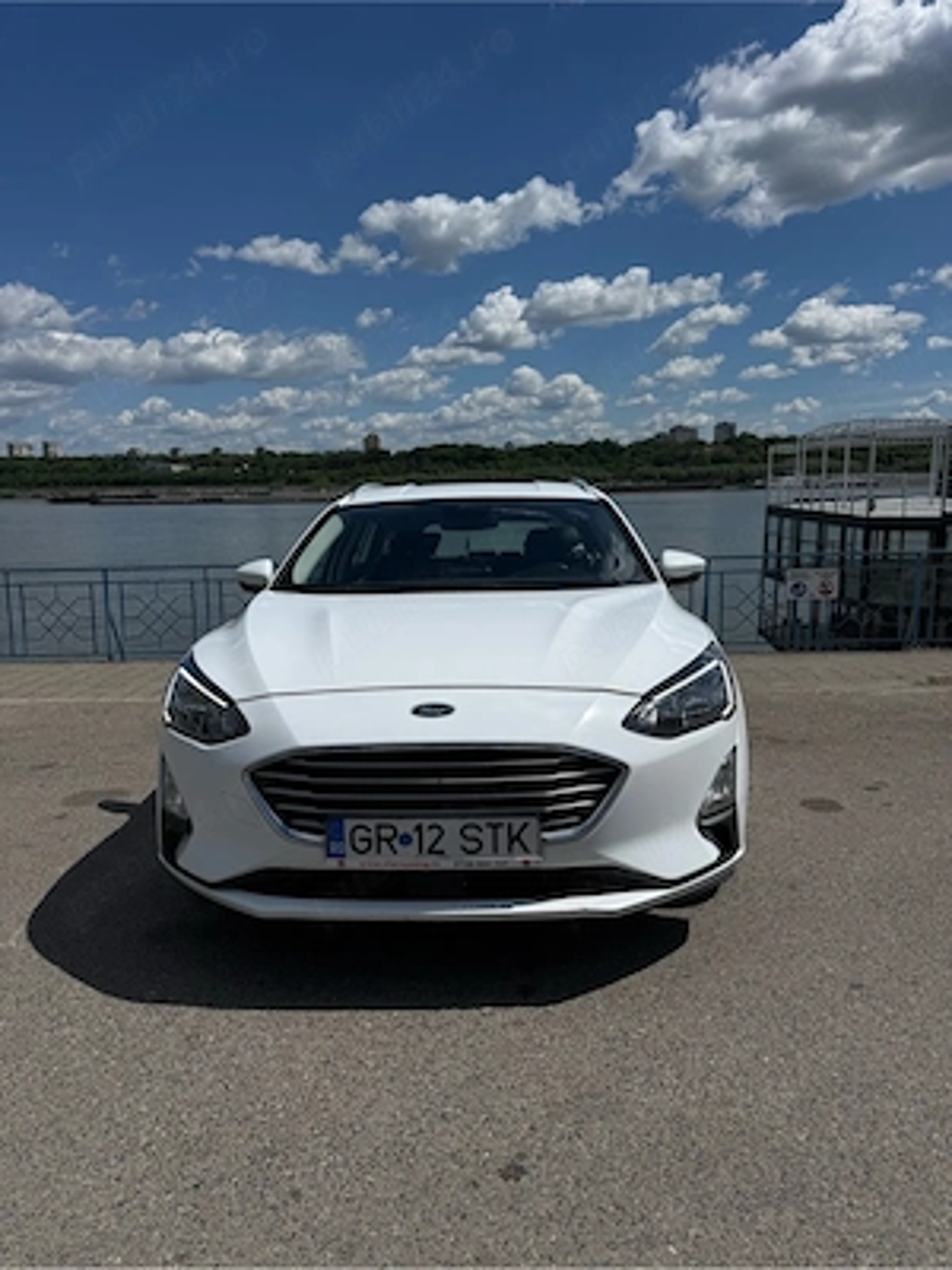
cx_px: 476
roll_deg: +0.3
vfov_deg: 71.6
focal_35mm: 24
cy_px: 635
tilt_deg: -9.0
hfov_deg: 56.8
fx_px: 880
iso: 64
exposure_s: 1/14286
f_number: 1.78
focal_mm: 6.76
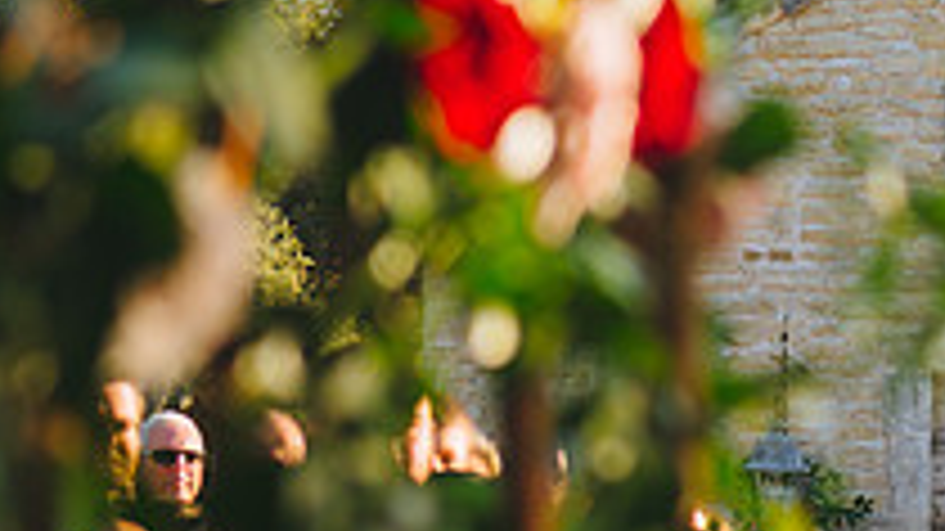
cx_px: 1103
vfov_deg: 5.2
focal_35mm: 232
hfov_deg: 9.2
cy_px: 706
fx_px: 5812
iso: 100
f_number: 3.5
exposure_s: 1/640
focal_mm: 70
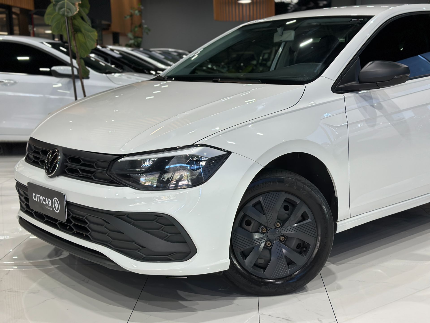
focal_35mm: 48
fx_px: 596
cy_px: 162
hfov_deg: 39.7
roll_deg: +0.8
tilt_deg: -9.8
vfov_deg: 30.3
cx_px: 215
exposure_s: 1/170
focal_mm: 6.86
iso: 125
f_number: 1.78
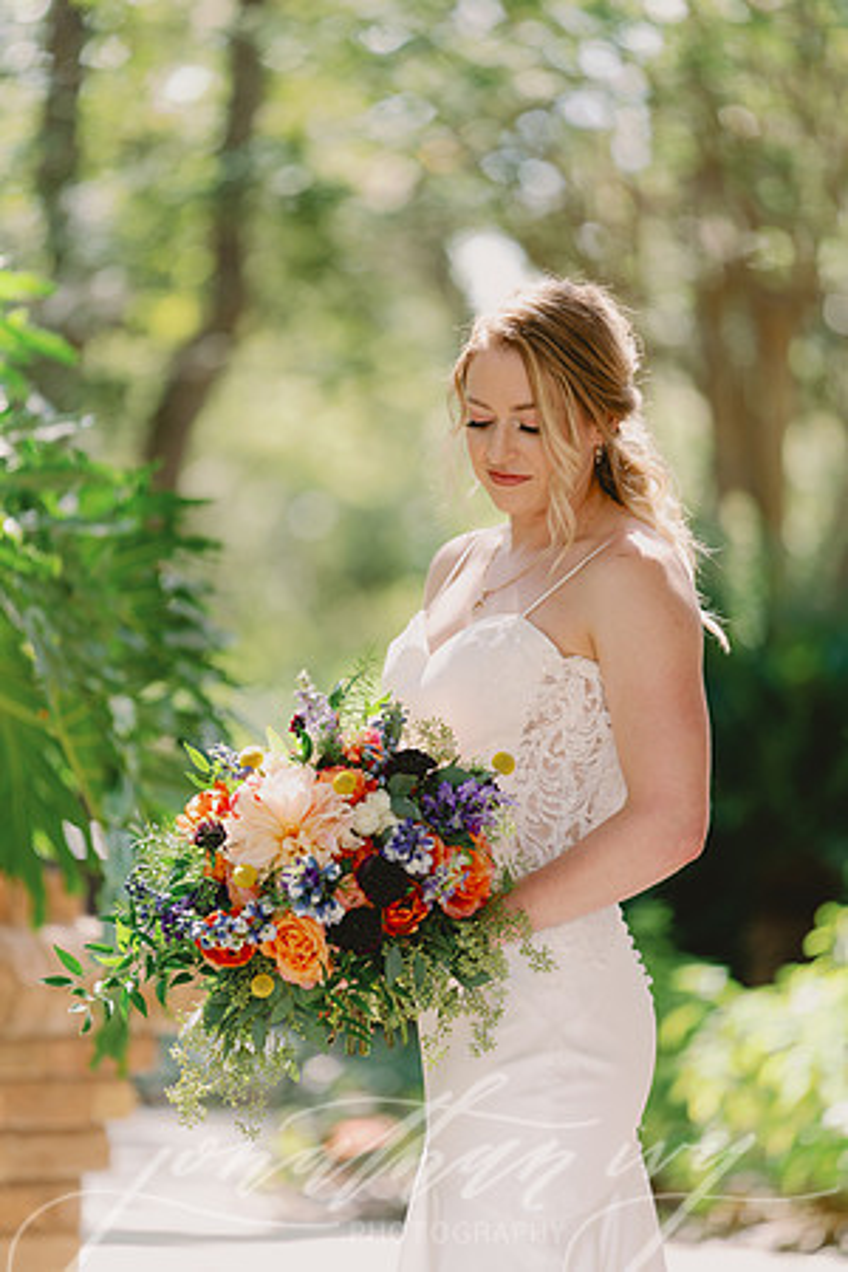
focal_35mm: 200
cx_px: 424
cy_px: 636
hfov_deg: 6.9
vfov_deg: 10.3
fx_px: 7066
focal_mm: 200
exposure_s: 1/250
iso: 200
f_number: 2.8
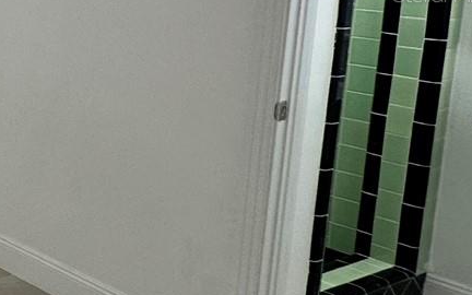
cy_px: -7
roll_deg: +0.6
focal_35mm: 55
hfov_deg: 22.1
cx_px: -378
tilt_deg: -6.2
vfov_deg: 22.6
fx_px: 707
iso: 100
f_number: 2.2
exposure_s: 1/120
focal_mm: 2.22
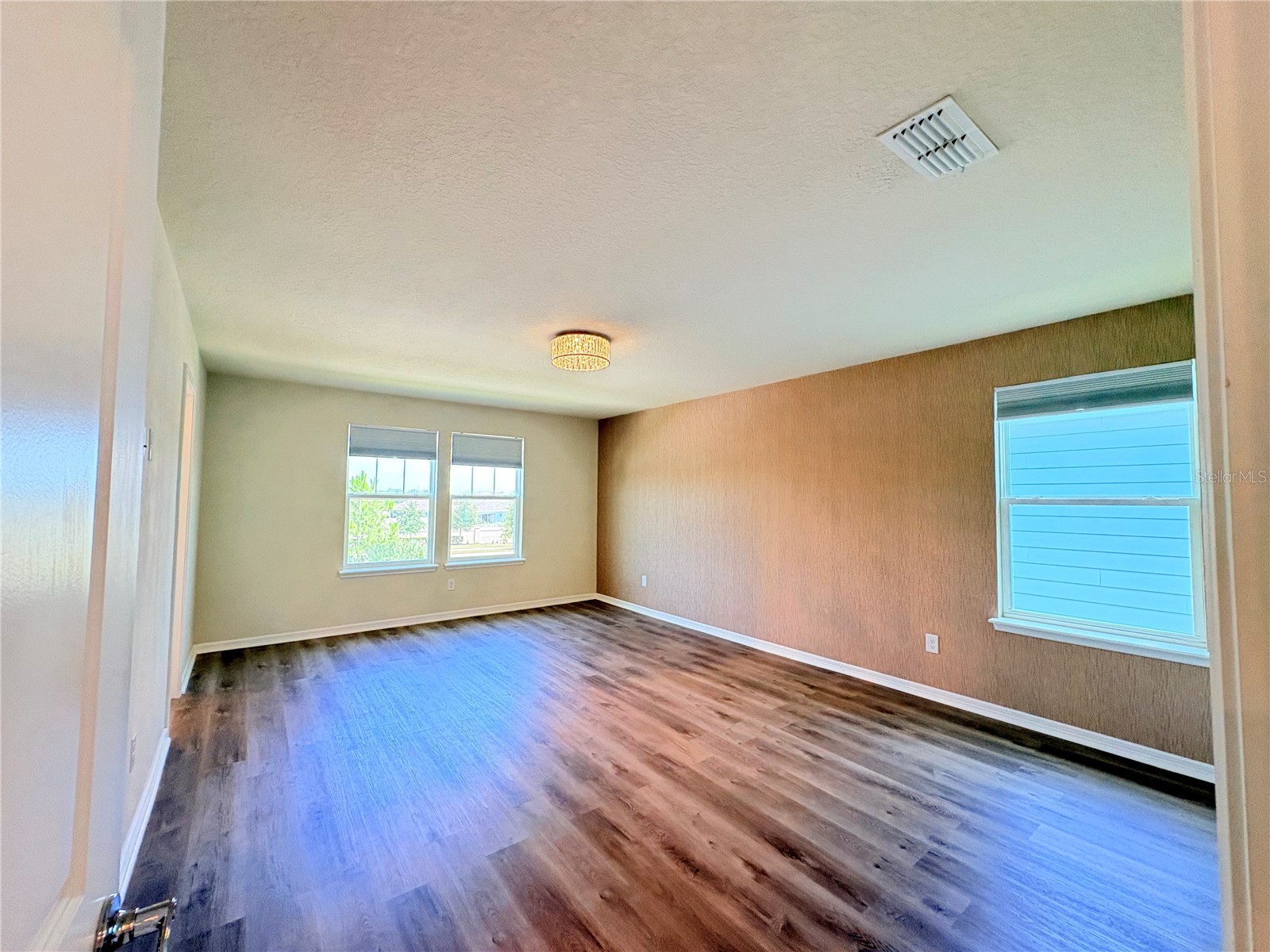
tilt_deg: +3.5
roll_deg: +0.3
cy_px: 476
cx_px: 635
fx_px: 514
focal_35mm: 14
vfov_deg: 85.7
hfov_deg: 102.1
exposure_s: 1/120
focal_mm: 2.22
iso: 320
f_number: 2.2
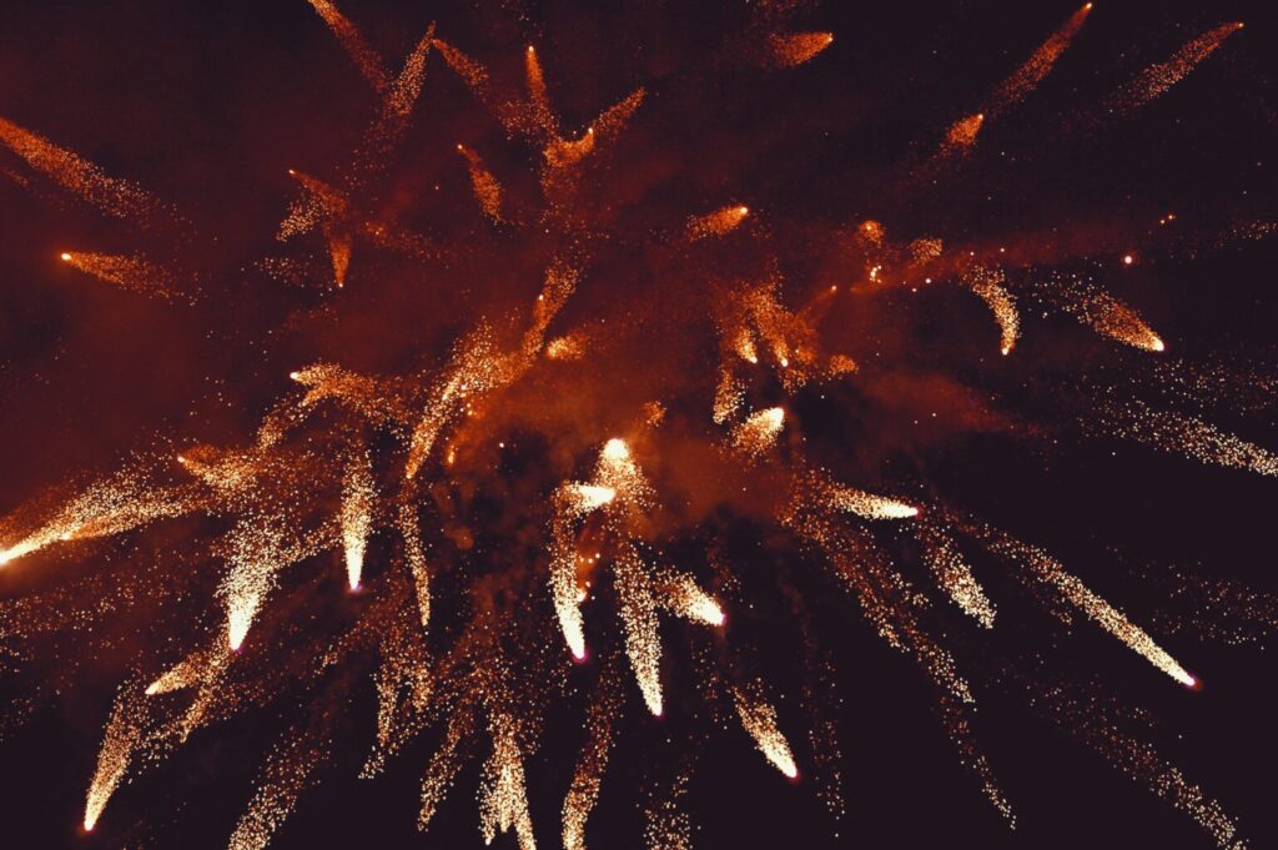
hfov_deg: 19.5
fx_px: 3724
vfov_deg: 13.0
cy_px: 425
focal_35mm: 105
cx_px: 639
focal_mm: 70
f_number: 4
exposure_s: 1/250
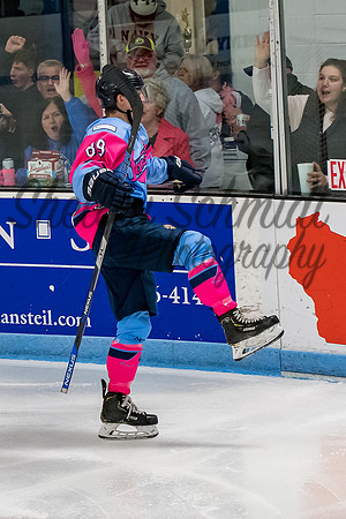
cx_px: 111
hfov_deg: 6.1
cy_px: 252
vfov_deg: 9.1
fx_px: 3267
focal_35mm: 227
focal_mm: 75
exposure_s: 1/800
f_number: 3.5
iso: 2500
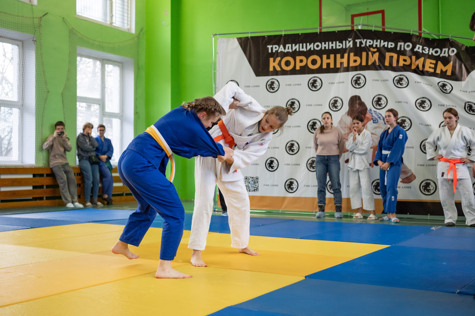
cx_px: 231
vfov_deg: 28.5
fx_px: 622
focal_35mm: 47
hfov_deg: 41.8
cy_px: 158
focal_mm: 45
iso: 1250
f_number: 2.8
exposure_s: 1/800
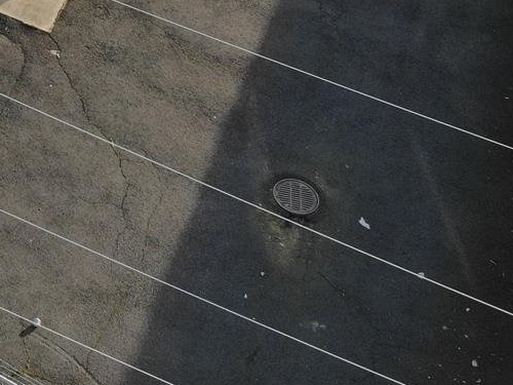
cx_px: -311
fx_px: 1423
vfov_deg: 13.8
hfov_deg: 17.7
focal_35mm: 96
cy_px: -296
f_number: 2.8
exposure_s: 1/221
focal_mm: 4.5
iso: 100
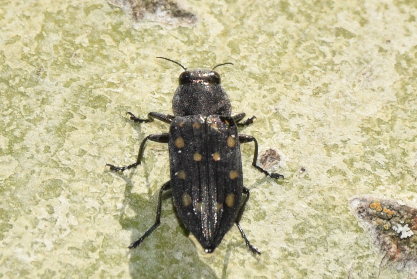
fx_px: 2435
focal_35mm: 210
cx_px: 208
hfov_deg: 9.8
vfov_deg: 6.6
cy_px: 140
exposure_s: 1/160
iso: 100
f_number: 16
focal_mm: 140
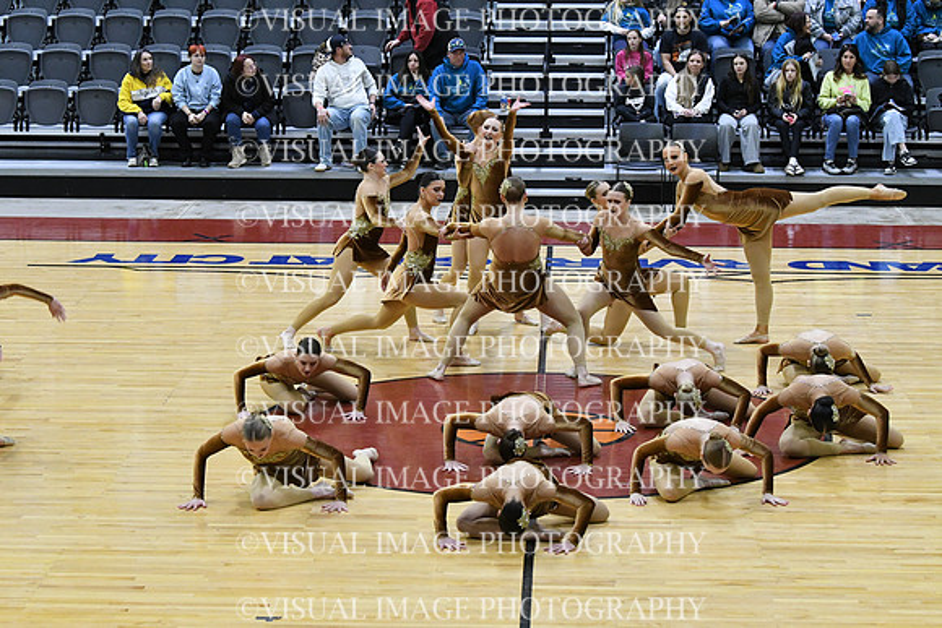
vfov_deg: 13.0
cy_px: 314
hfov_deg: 19.5
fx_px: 2748
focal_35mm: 105
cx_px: 471
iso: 5000
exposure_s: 1/400
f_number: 4
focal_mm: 70
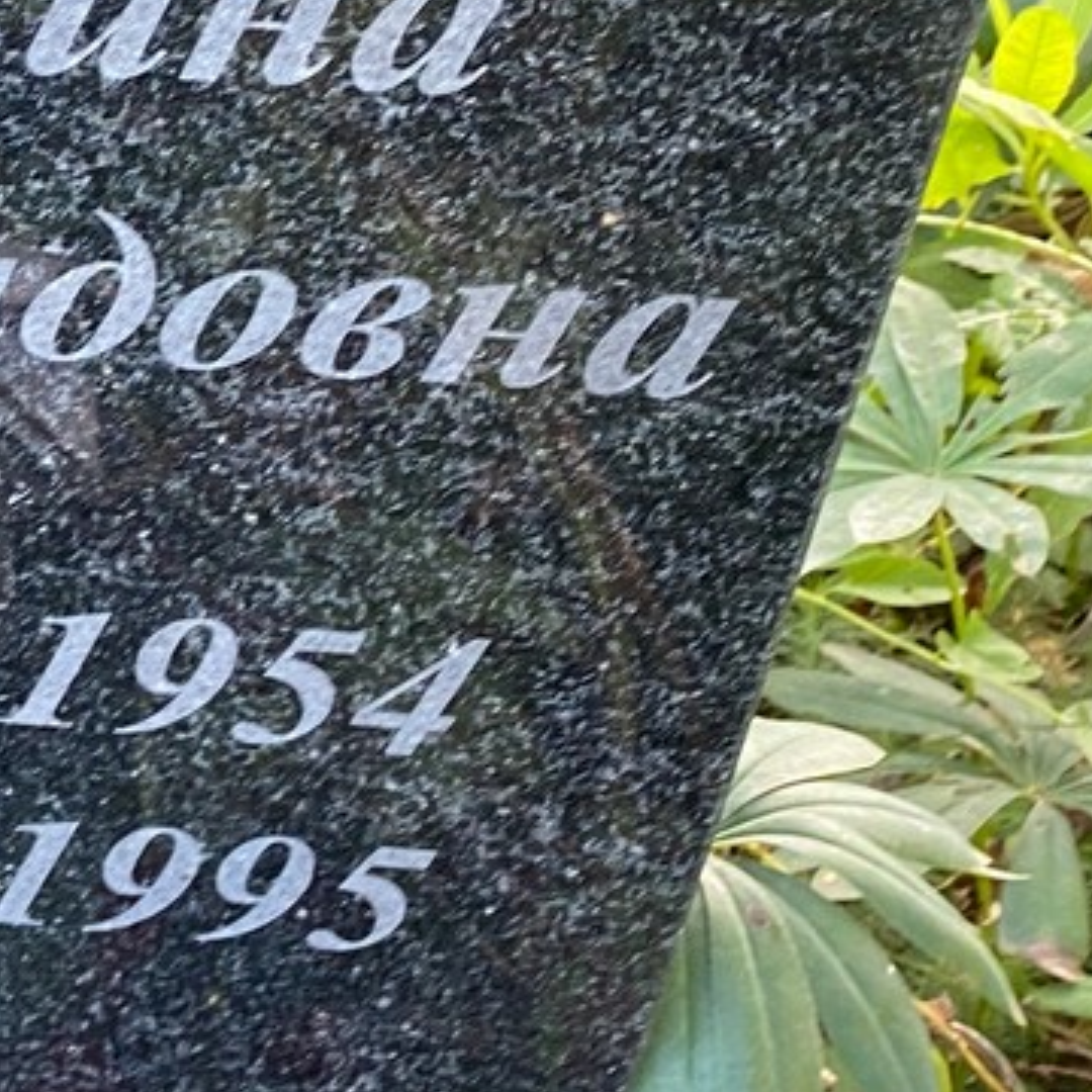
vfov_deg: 18.8
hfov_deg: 17.1
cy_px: 334
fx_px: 3284
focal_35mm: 92
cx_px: -540
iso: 125
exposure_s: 1/76
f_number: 1.8
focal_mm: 4.25
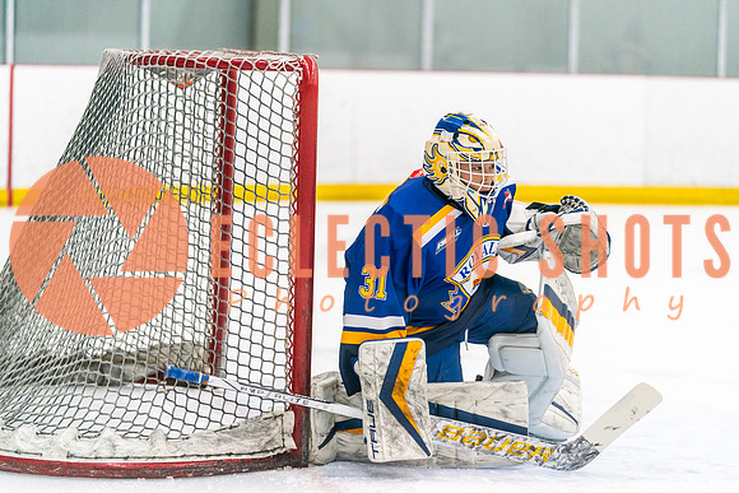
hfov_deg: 14.4
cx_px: 370
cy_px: 246
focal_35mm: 142
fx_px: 2915
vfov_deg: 9.7
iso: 3200
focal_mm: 142
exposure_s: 1/1250
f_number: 2.8
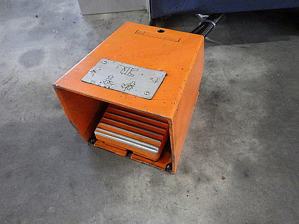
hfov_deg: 63.4
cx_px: 150
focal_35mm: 28
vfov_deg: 49.7
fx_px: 242
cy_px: 112
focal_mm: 5
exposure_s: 1/45
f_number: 3.5
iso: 500
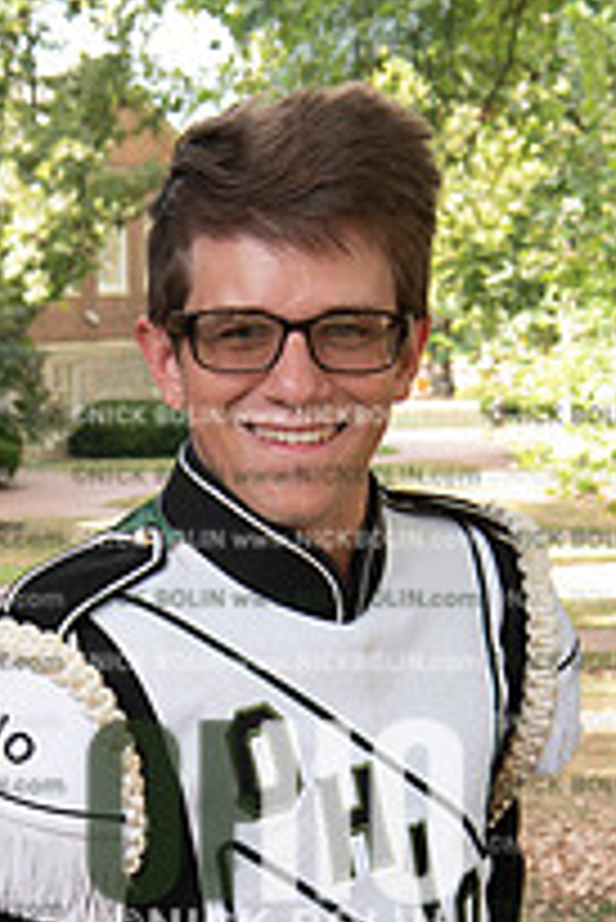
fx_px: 2357
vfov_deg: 21.6
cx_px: 274
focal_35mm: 92
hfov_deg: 14.9
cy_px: 846
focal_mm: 42
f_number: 8
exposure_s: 1/100
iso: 800
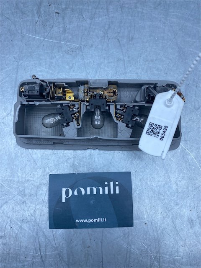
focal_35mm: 26
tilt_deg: -82.6
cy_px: 134
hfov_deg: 53.1
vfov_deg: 67.3
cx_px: 100
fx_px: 201
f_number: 1.8
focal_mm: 4.25
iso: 32
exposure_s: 1/839
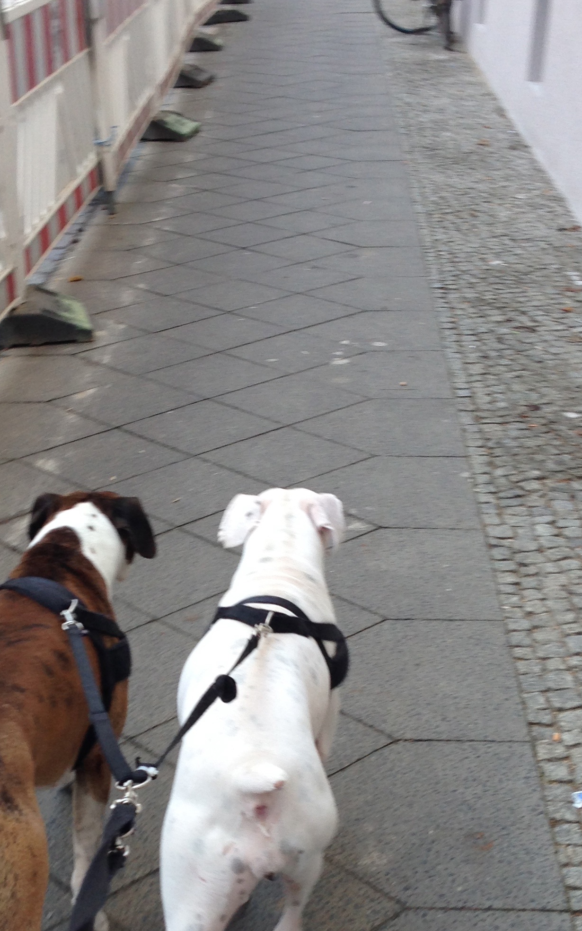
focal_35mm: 58
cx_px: 224
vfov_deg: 34.7
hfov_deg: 22.3
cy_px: 646
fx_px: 1472
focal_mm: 4.12
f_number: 2.4
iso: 50
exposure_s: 1/130
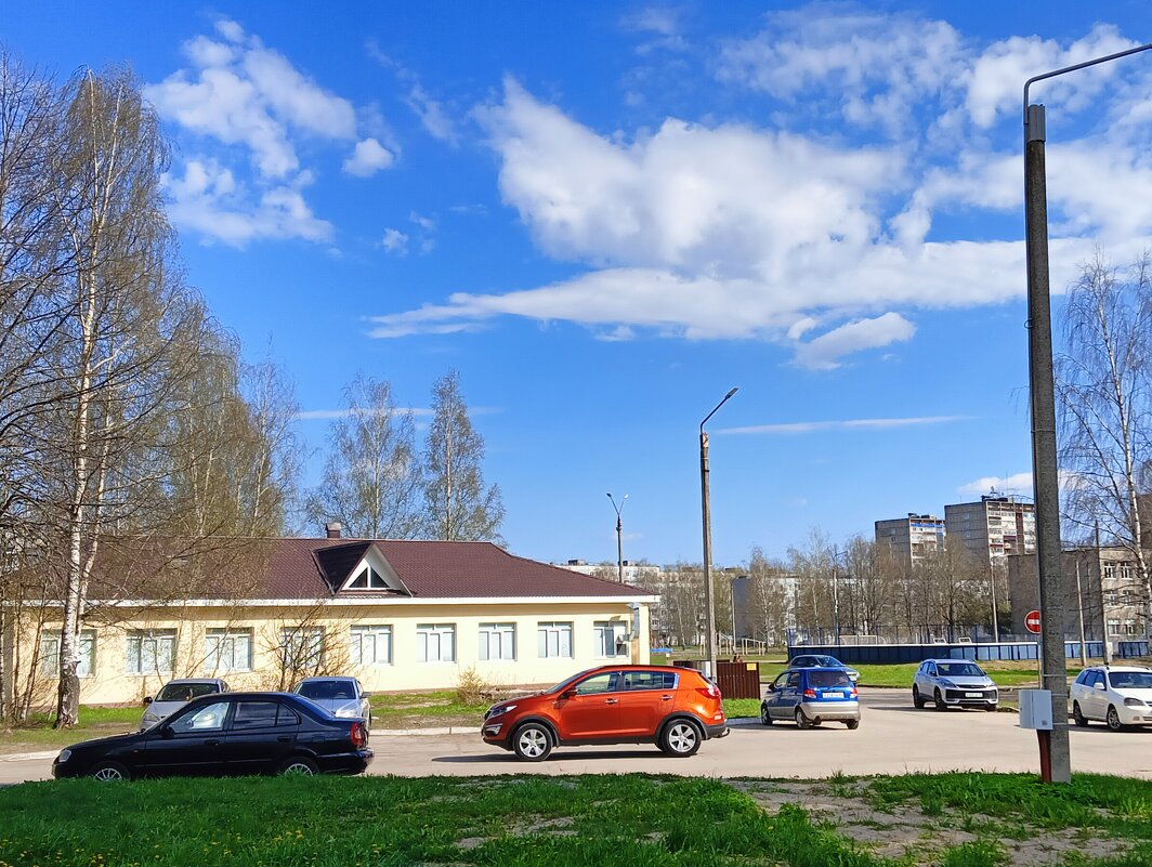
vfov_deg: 31.6
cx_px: 576
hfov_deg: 41.2
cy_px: 434
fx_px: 1533
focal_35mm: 46
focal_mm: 4.05
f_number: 1.8
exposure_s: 1/749
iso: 64
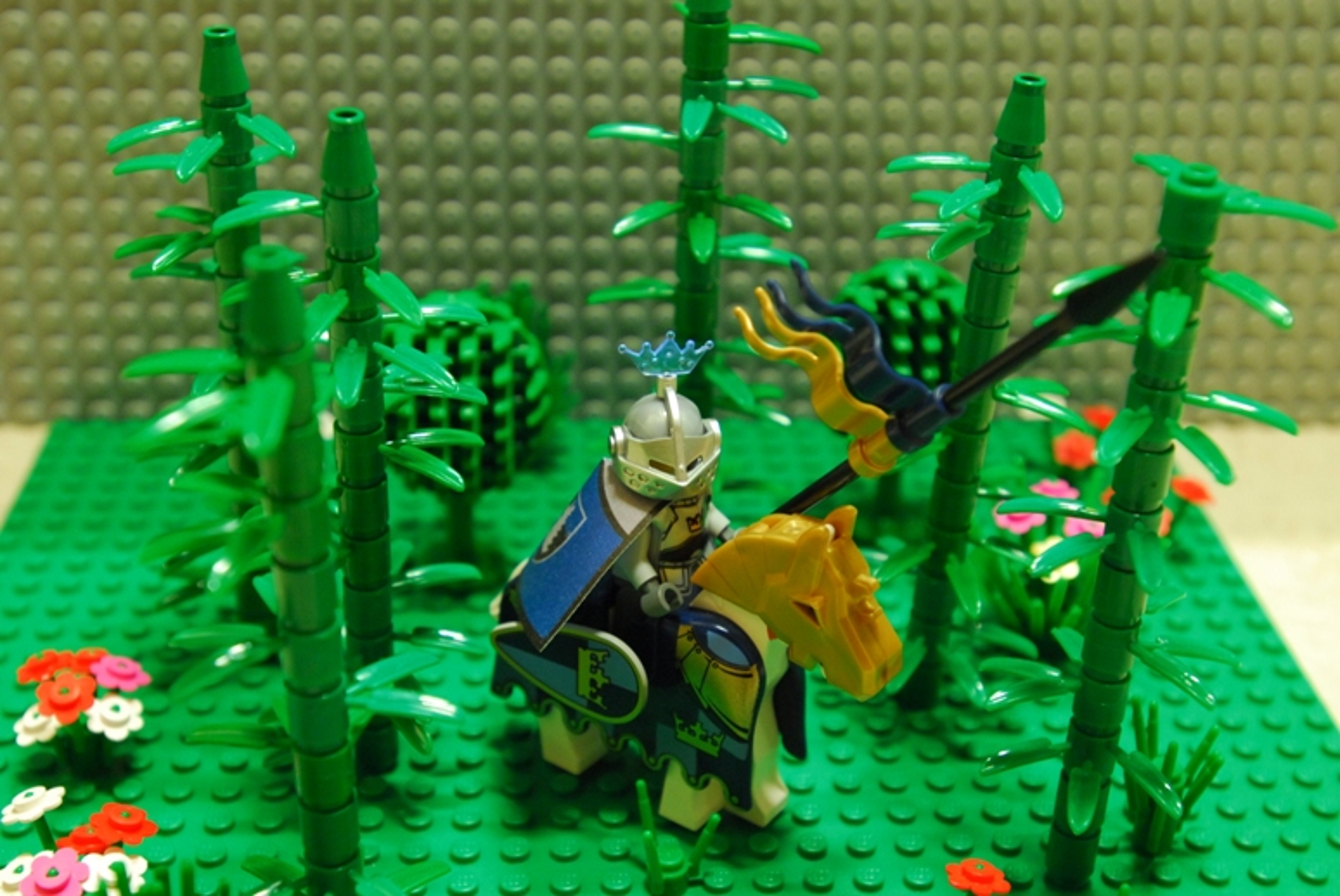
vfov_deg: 28.1
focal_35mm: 48
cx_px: 670
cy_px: 448
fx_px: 1789
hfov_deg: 41.1
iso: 800
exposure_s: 1/6
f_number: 5
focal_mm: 32
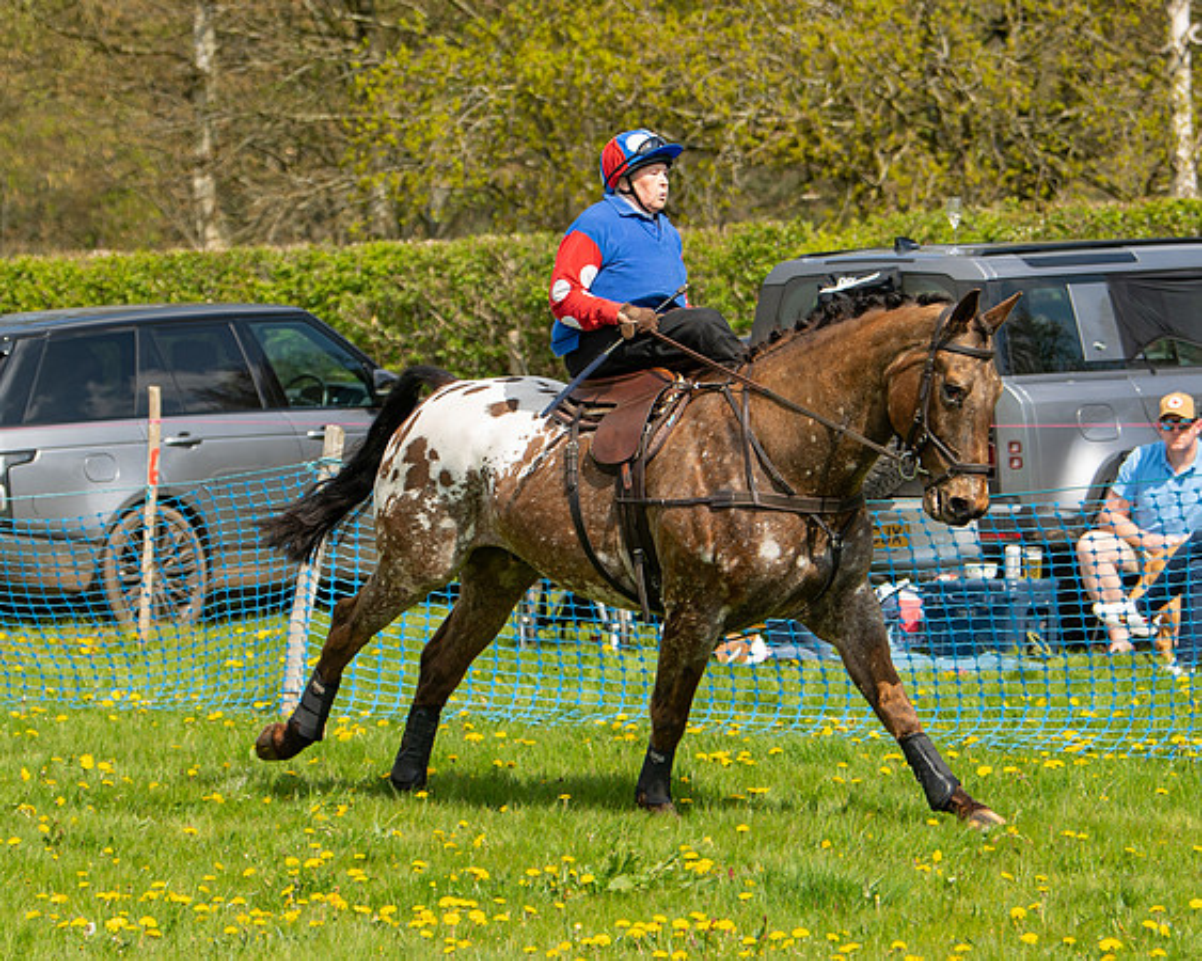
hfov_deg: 10.2
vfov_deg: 8.1
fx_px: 6758
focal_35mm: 190
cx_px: 471
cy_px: 477
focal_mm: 102
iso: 200
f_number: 4
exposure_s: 1/1250
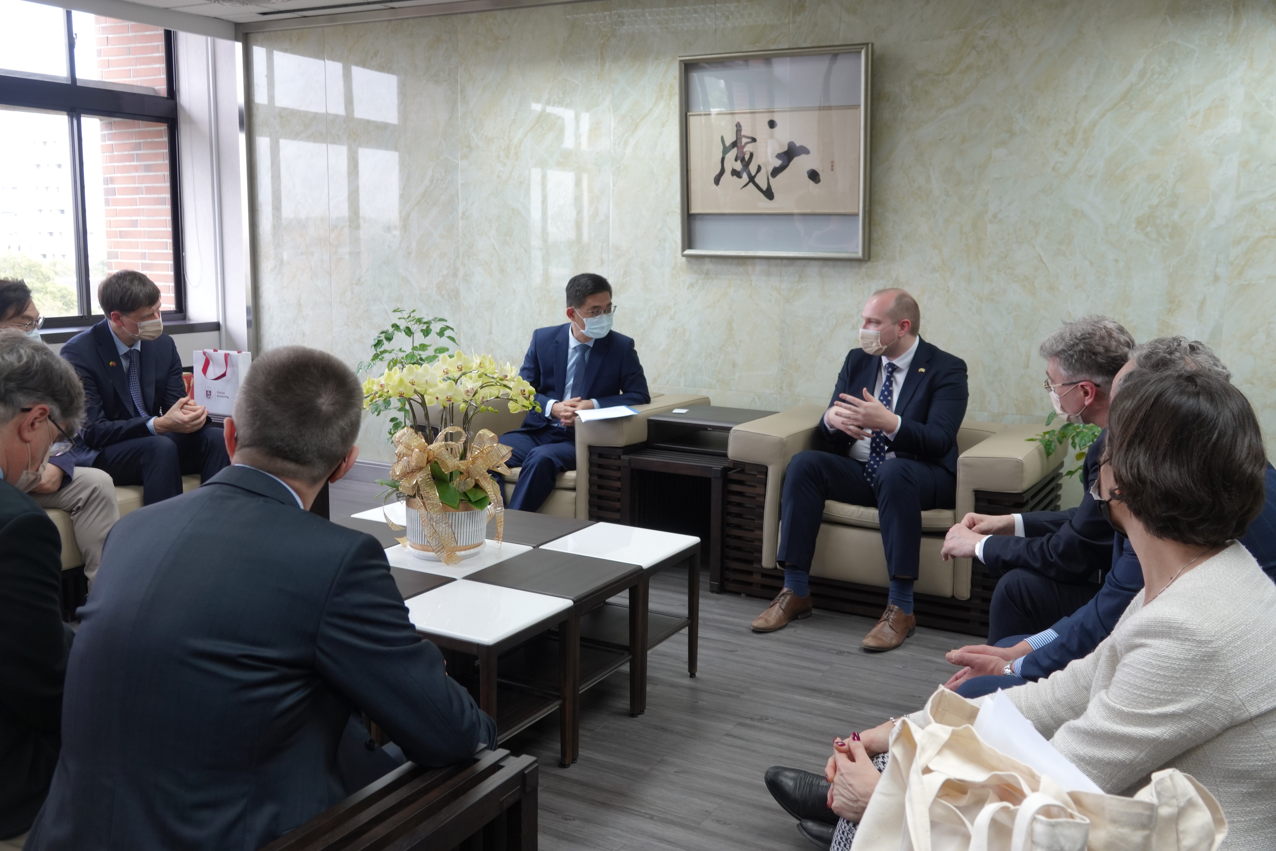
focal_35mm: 32
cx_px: 638
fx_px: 1134
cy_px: 426
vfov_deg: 41.1
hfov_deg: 58.7
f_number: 2.8
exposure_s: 1/40
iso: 250
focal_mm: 11.77
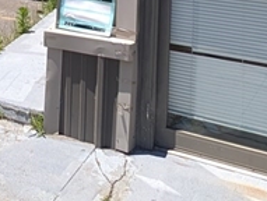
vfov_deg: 19.6
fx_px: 495
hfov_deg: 28.7
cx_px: 13
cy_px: -112
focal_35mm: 64
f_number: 1.95
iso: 37
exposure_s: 1/1524
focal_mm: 2.23
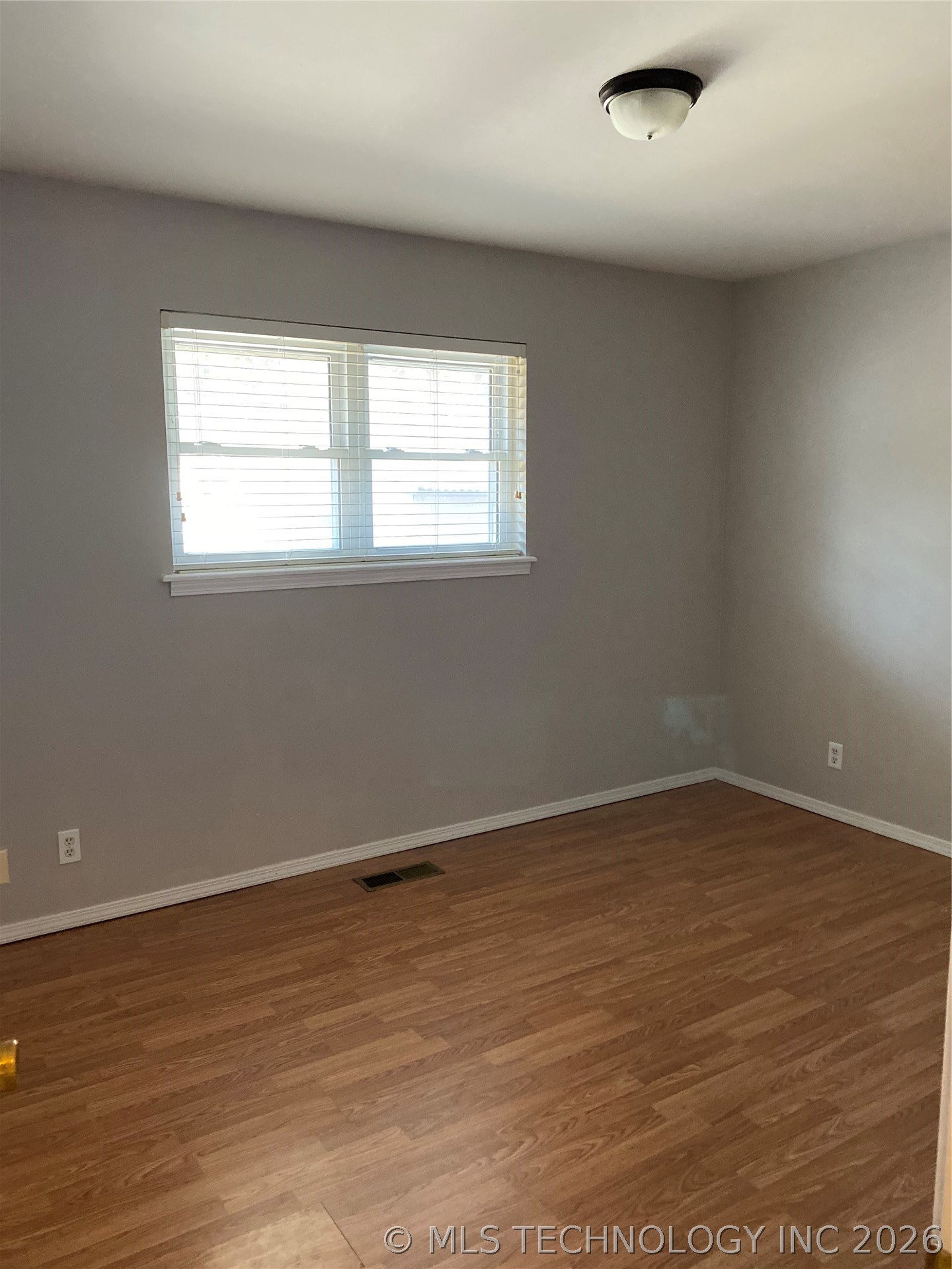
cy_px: 634
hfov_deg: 53.1
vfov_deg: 67.3
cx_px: 476
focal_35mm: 26
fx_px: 953
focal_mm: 4.25
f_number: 1.8
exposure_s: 1/60
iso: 400
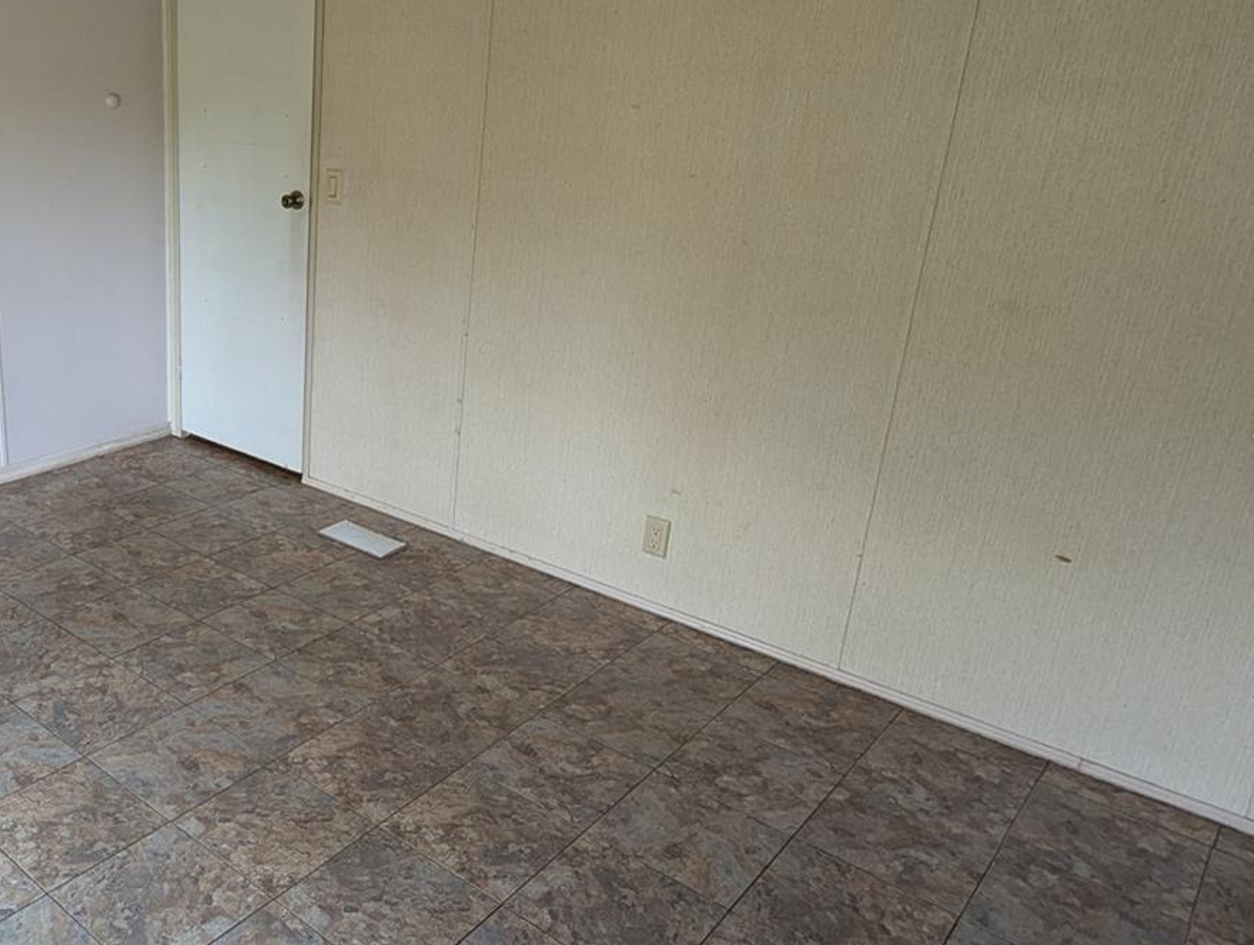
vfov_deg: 48.3
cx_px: 250
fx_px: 1052
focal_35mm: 29
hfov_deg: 57.0
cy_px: 441
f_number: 2.2
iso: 53
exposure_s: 1/24
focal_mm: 2.35
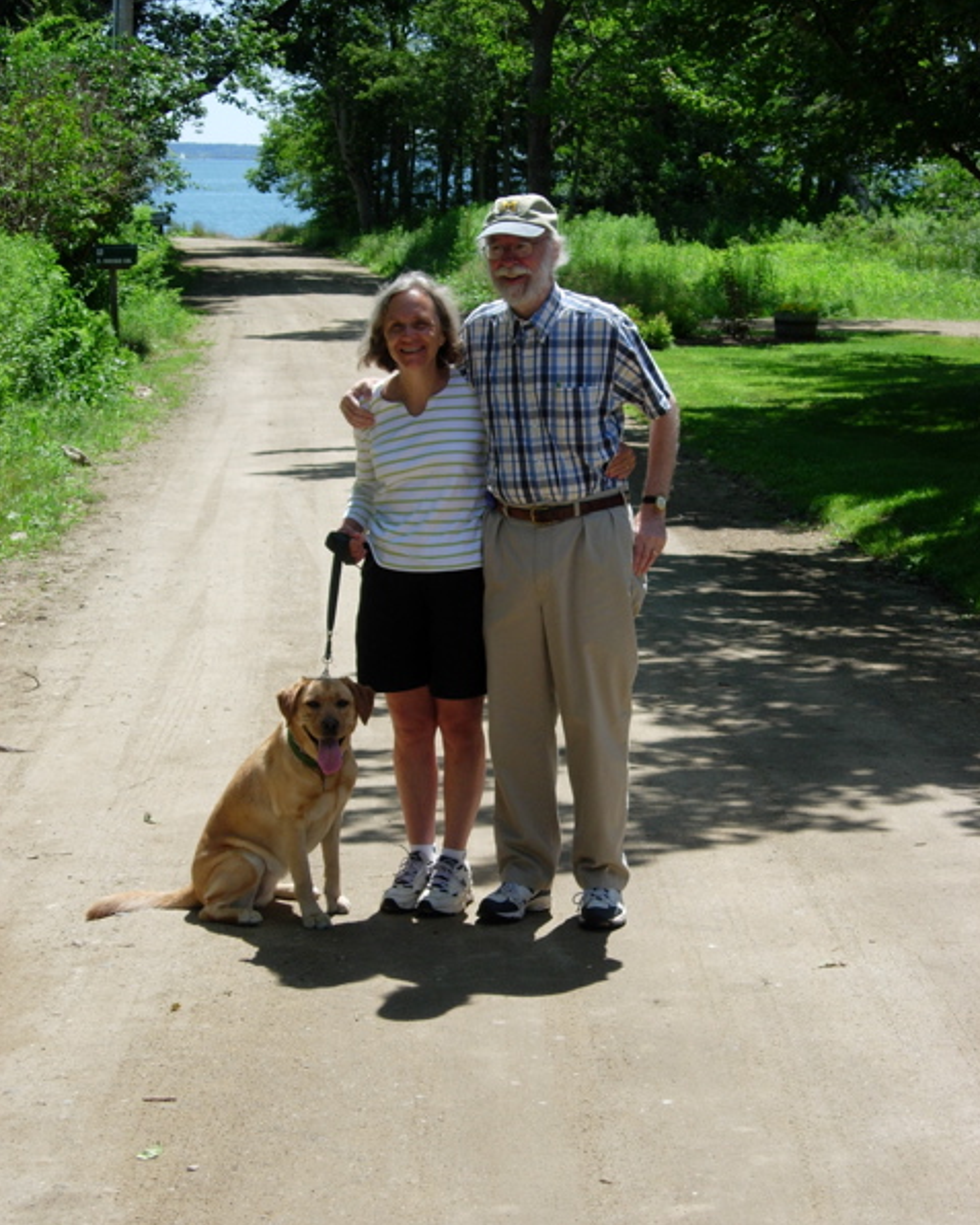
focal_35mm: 86
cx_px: 491
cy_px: 590
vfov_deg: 22.2
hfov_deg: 17.9
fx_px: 3117
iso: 64
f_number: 4
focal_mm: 17
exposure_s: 1/592
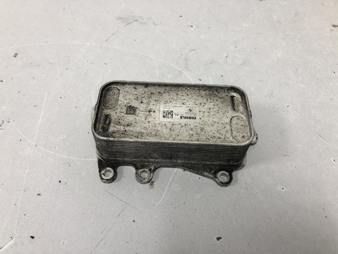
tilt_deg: -55.3
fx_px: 273
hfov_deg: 63.4
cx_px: 169
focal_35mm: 28
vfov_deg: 49.7
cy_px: 127
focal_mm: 4
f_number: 1.8
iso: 40
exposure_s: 1/33
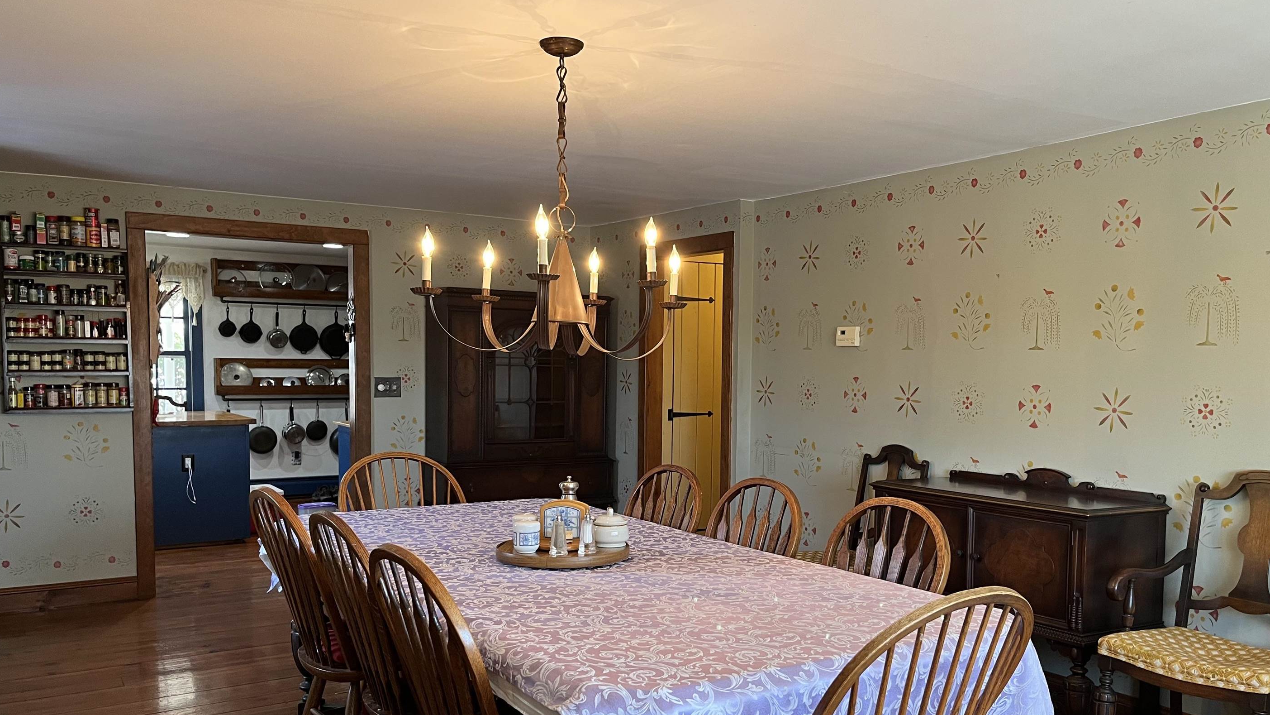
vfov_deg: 37.6
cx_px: 682
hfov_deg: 62.5
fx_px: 1044
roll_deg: -0.4
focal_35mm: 31
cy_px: 432
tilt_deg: -4.4
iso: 100
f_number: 1.6
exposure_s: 1/60
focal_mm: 5.1
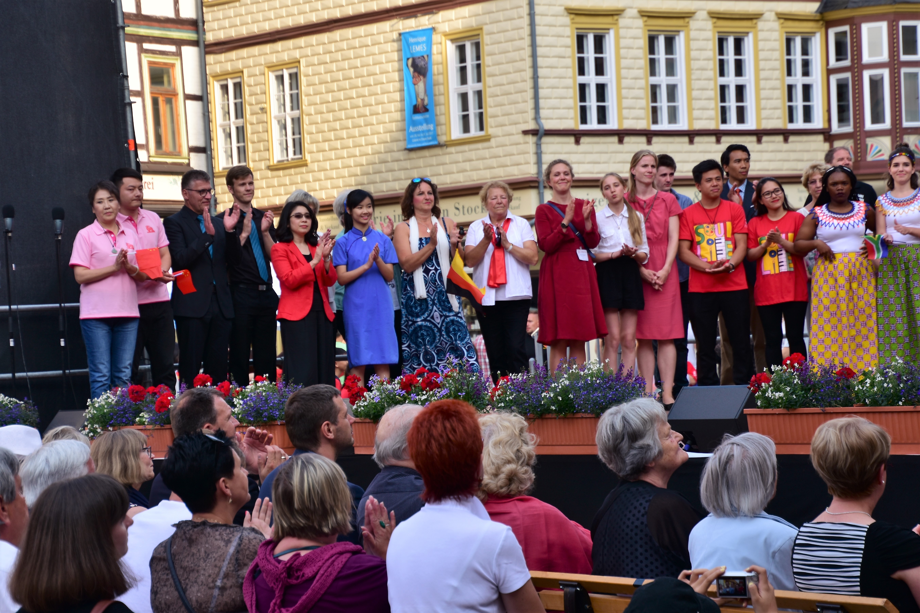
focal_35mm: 93
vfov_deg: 14.7
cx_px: 460
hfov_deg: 21.9
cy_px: 306
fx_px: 2376
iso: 100
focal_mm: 62
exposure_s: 1/200
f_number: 5
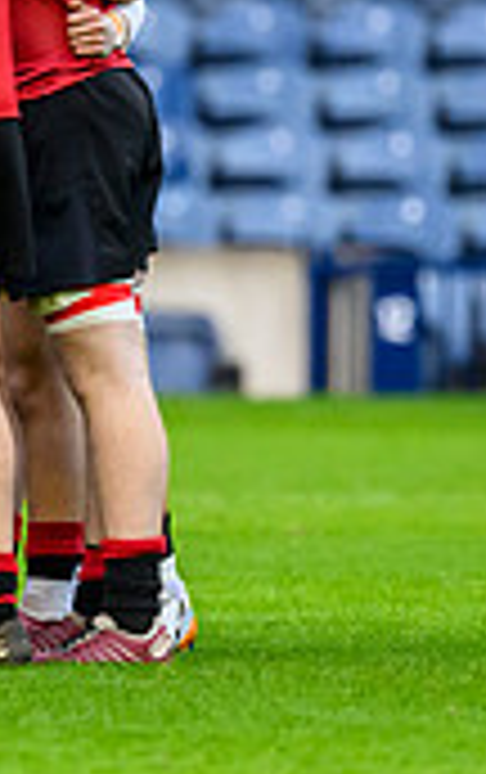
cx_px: -490
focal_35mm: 1586
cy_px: 210
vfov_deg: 1.3
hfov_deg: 0.8
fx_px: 33499
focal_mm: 400
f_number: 4
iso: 4000
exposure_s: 1/1250
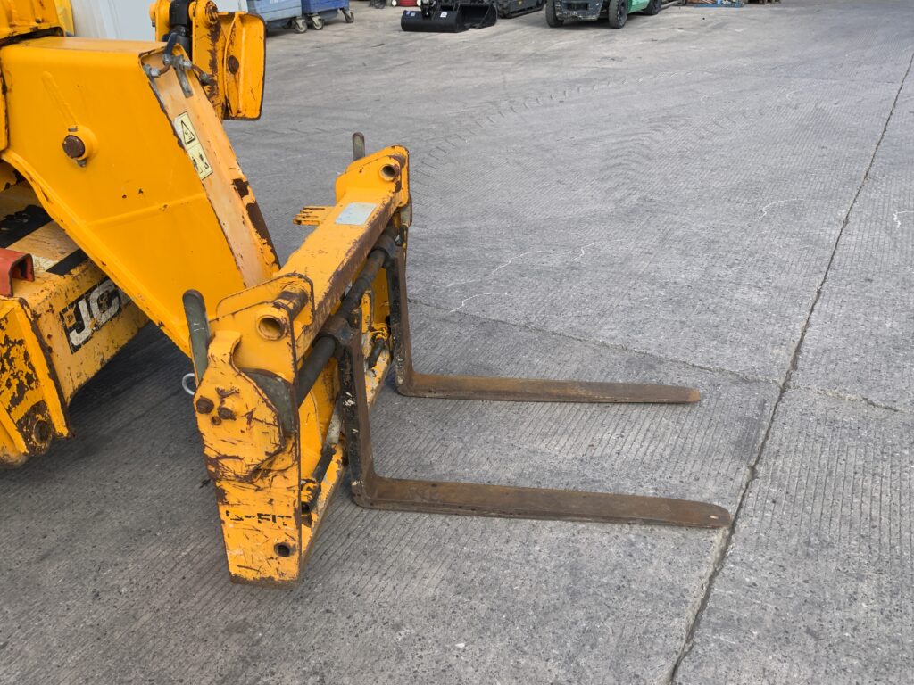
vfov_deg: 48.2
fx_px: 766
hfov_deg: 61.7
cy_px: 342
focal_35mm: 29
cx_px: 457
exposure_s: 1/944
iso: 16
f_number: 1.8
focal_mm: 3
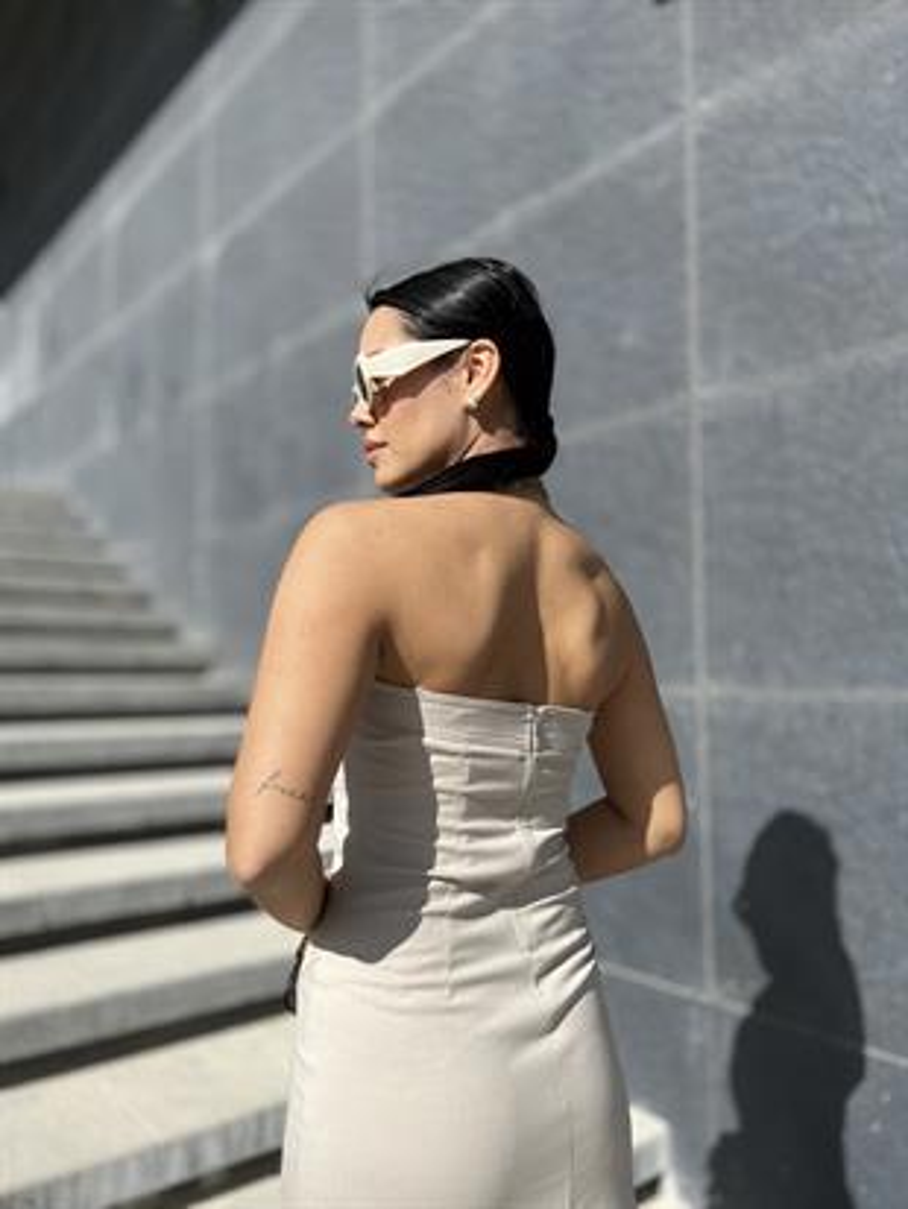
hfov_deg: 53.1
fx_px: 909
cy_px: 604
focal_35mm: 26
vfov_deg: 67.3
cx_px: 454
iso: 50
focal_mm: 5.7
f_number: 1.5
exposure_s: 1/5882
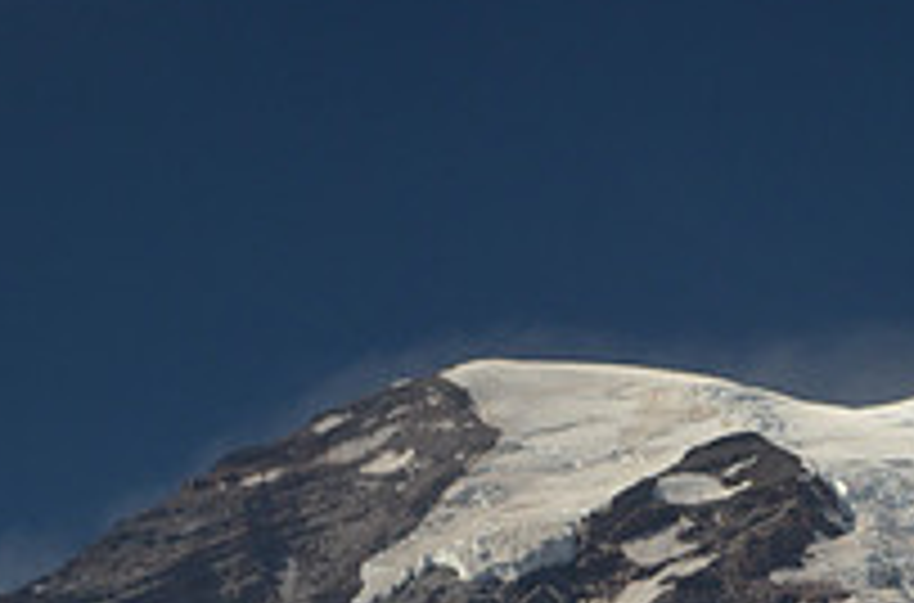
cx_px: 873
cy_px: 760
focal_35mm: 180
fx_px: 4556
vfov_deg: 7.5
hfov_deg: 11.4
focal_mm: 42
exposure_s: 1/1000
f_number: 5.3
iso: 400
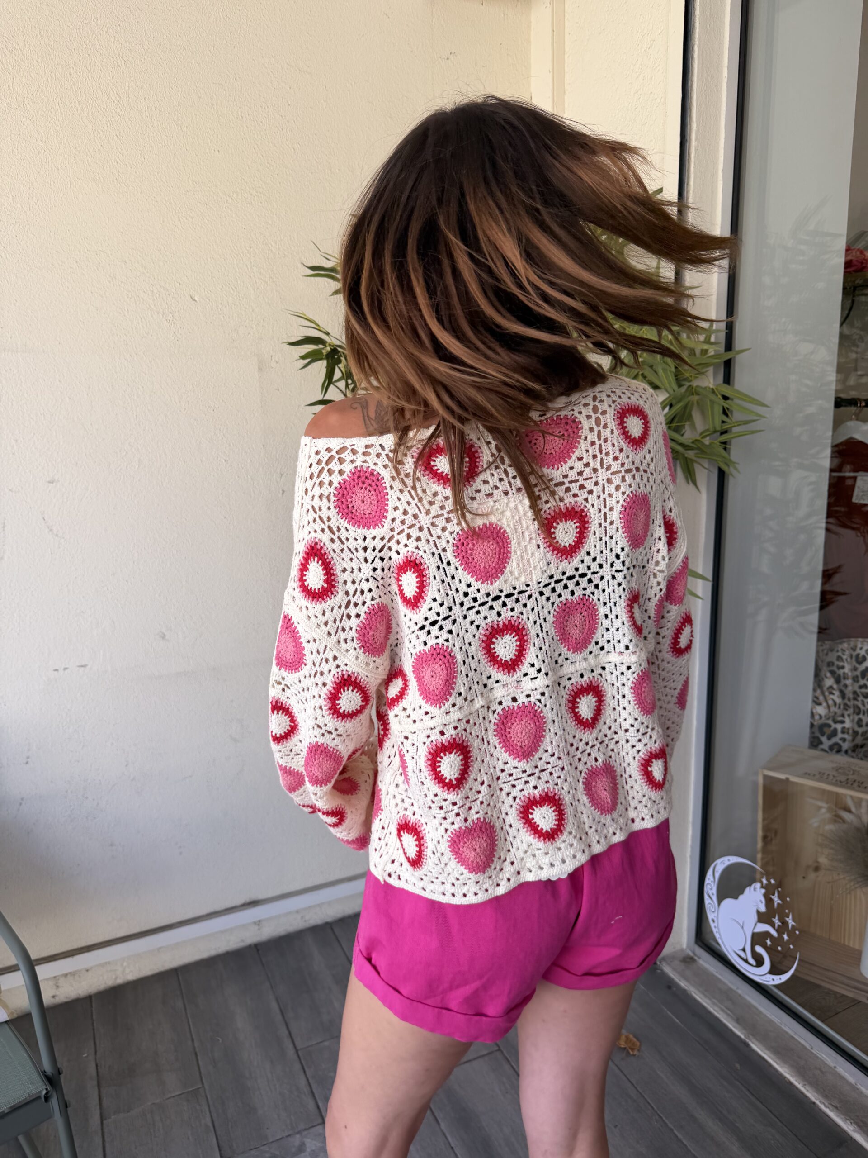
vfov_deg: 71.6
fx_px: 802
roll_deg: +0.5
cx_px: 434
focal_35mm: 24
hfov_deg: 56.8
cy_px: 579
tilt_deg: -10.2
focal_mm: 6.76
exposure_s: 1/517
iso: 80
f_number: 1.78
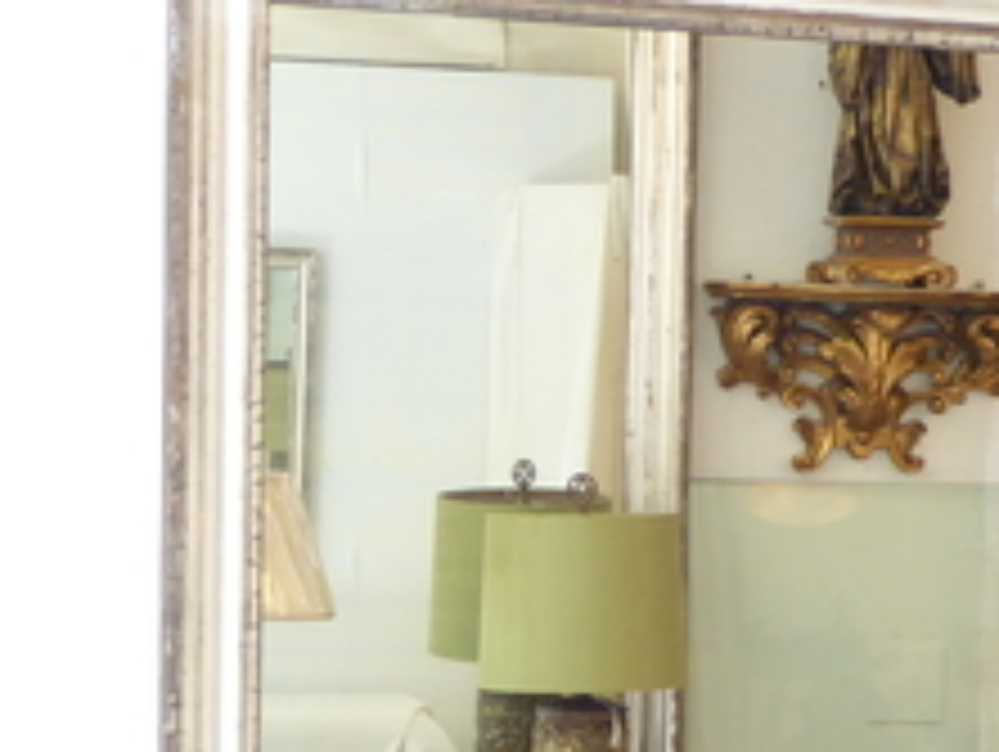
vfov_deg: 14.6
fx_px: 2889
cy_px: 707
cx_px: 720
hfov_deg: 19.5
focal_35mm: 100
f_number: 3.7
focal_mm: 6.7
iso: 400
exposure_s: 1/20
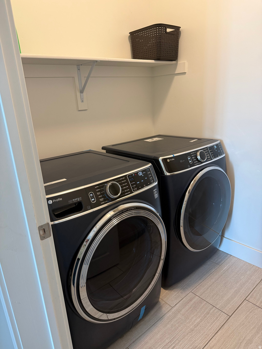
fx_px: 242
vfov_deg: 71.6
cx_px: 131
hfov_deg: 56.8
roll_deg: +3.2
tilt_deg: -16.9
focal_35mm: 24
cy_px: 174
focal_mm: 6.76
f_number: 1.78
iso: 200
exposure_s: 1/60
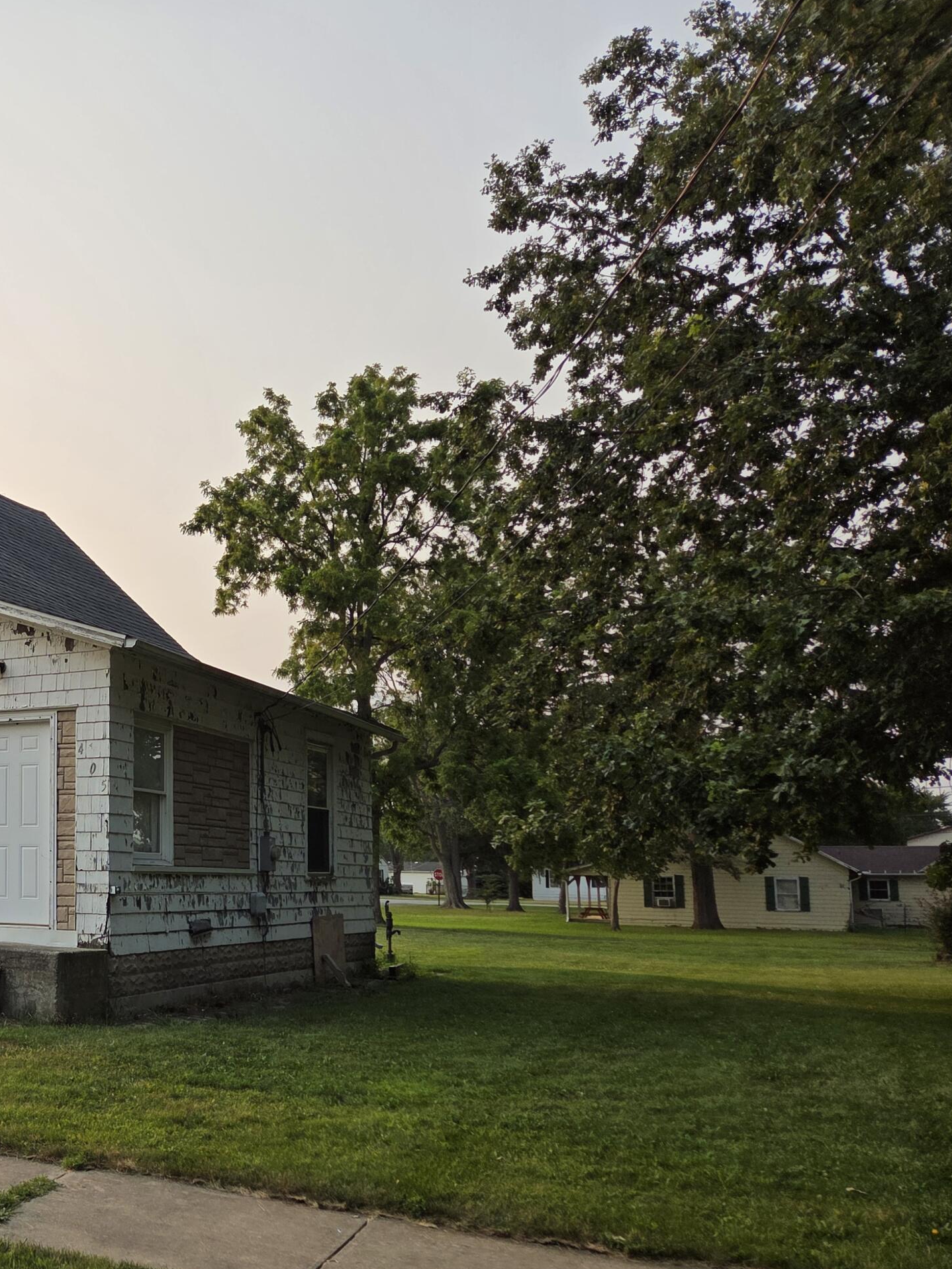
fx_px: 1320
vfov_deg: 51.2
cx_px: -16
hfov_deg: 35.6
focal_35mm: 36
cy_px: 720
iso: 80
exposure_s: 1/3211
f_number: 1.8
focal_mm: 5.4
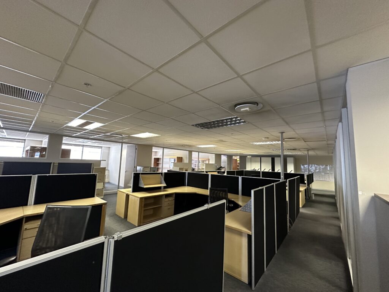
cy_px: 146
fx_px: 157
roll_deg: -3.0
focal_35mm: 14
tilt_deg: +5.3
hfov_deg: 102.1
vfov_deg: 85.7
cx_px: 194
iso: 500
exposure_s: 1/50
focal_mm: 2.22
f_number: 2.2
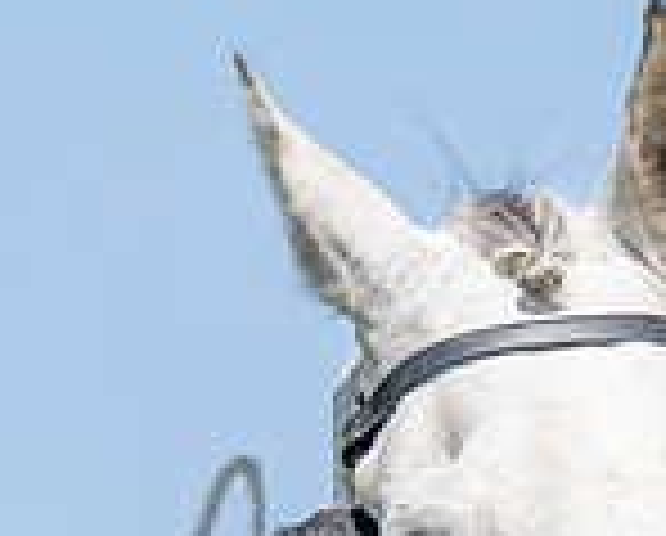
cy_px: 561
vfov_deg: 1.8
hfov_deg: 2.2
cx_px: 1199
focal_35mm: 869
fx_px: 17163
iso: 200
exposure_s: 1/2000
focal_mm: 165
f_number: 4
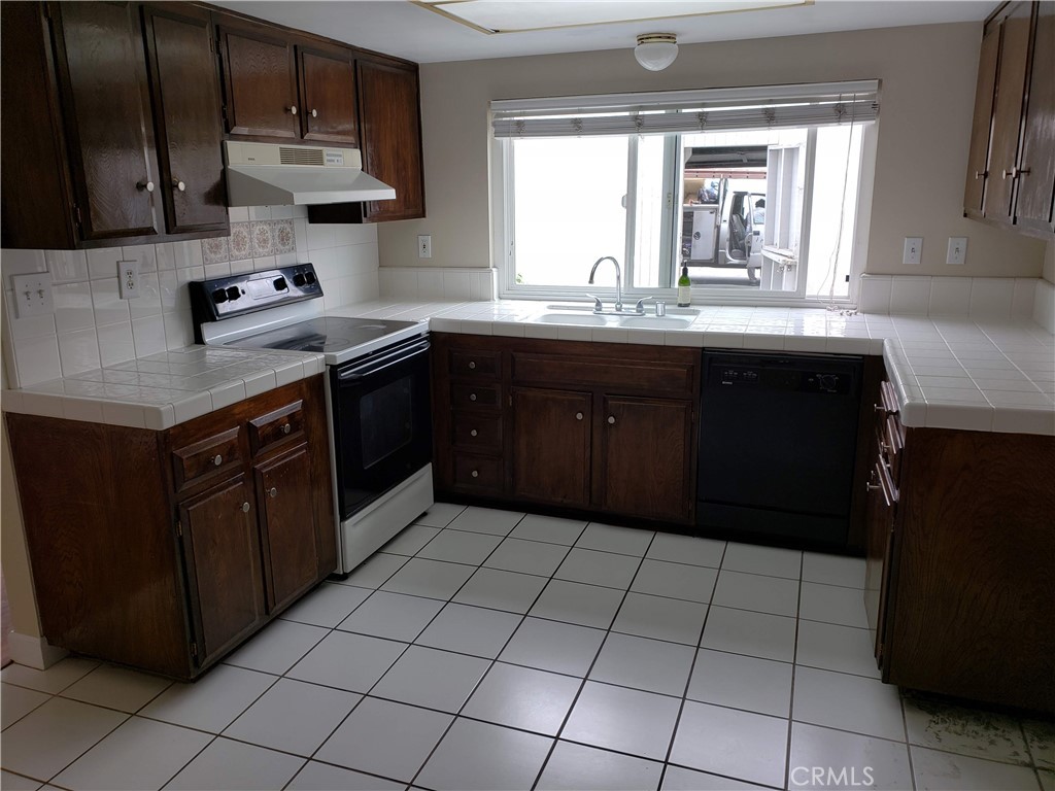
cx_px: 528
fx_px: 792
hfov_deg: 67.3
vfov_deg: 53.1
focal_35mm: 26
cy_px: 396
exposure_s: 1/120
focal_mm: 4.3
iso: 50
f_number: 2.4
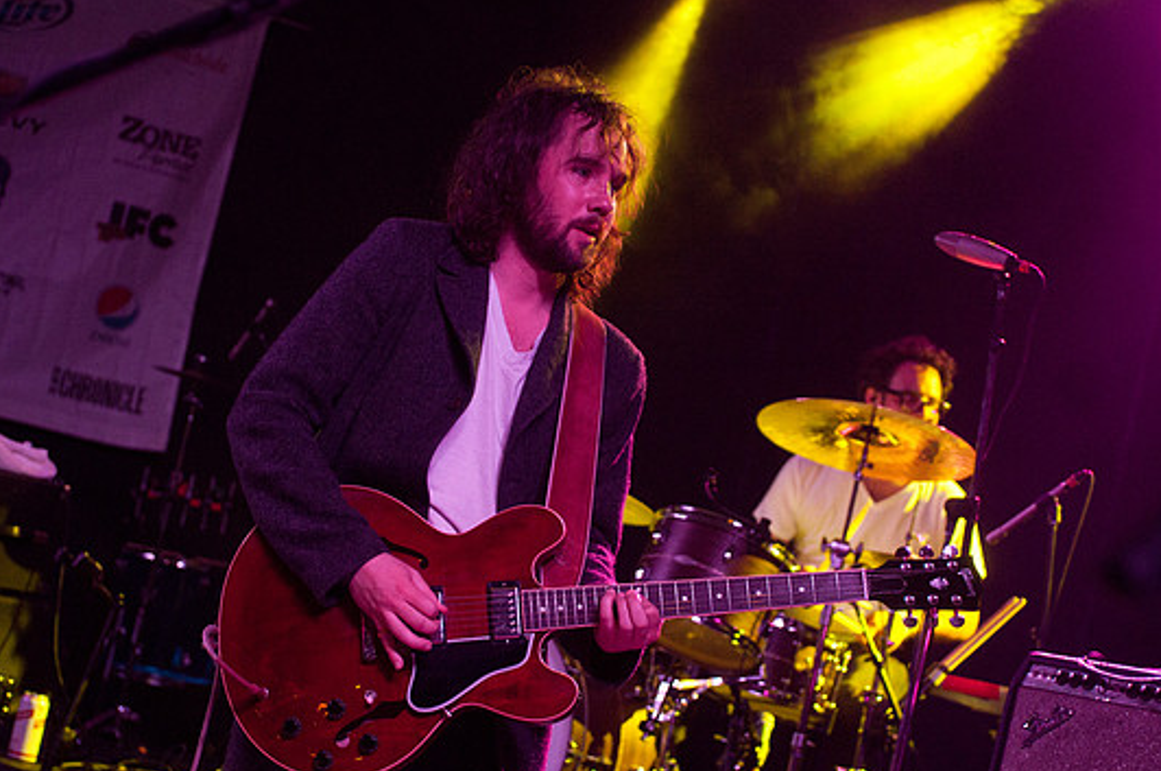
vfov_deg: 18.9
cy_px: 399
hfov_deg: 28.1
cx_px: 609
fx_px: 2318
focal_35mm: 72
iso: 1250
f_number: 2.8
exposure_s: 1/200
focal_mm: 44
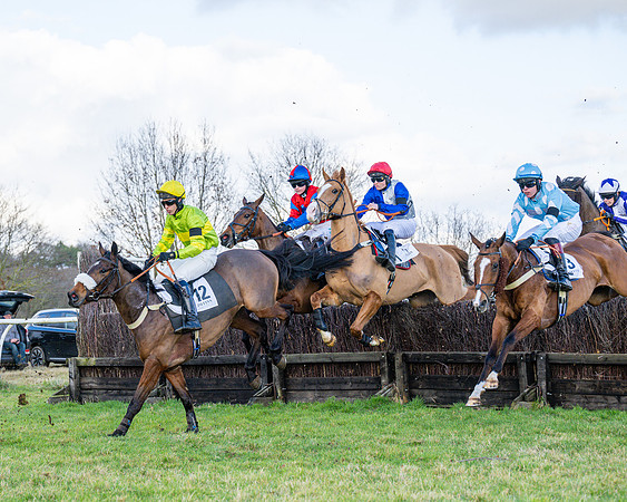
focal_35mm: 93
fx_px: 1720
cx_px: 191
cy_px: 251
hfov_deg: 20.6
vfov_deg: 16.6
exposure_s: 1/2000
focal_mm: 70
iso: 500
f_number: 4
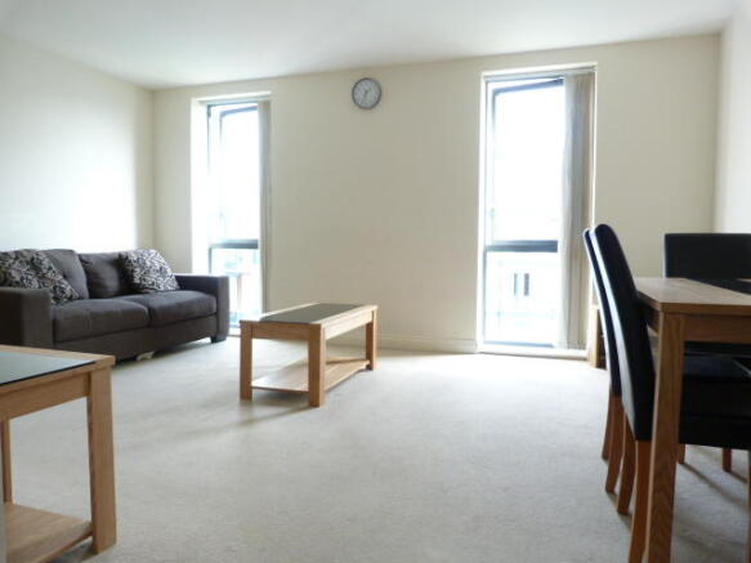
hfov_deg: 69.4
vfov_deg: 54.9
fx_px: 542
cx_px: 376
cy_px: 282
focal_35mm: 25
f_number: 2.8
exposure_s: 1/60
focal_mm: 4.5
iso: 250
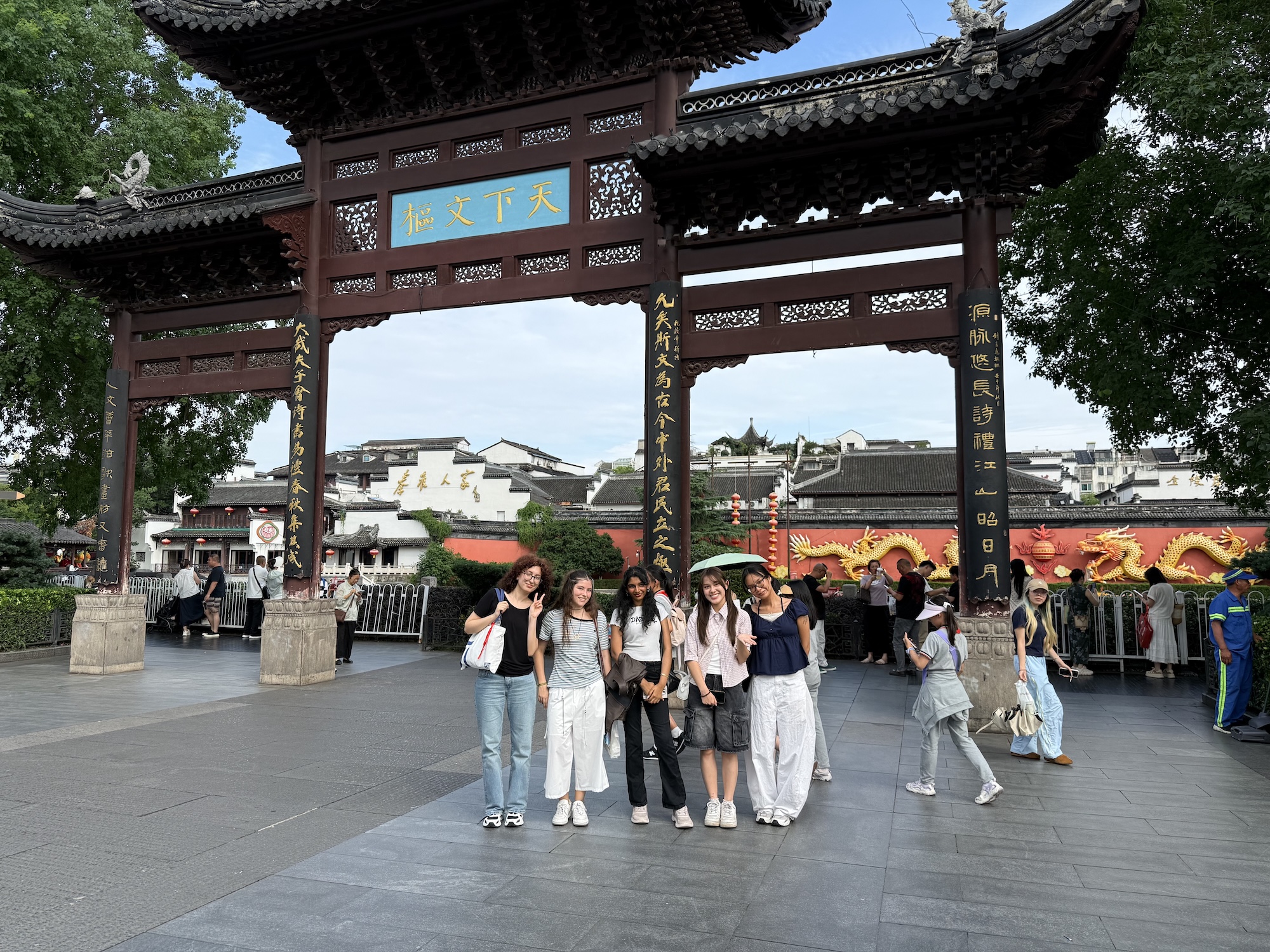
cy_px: 476
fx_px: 881
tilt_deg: +4.4
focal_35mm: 24
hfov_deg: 71.6
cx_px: 635
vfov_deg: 56.8
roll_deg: -0.8
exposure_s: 1/2169
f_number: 1.78
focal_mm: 6.76
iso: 80
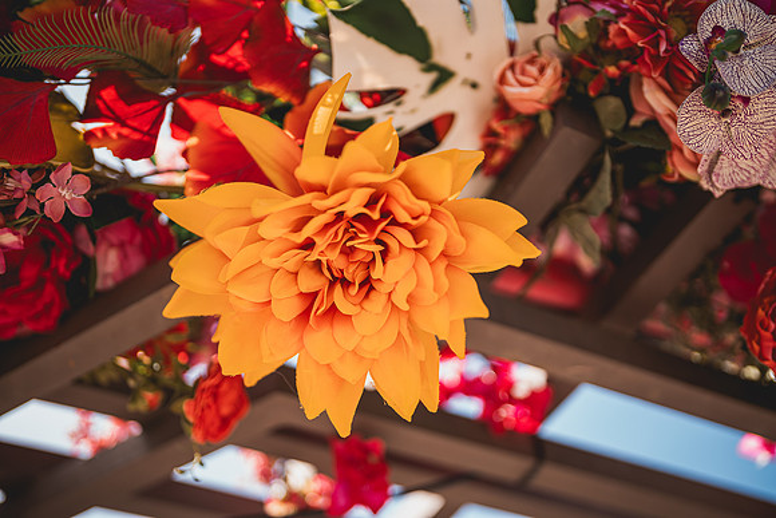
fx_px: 1078
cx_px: 388
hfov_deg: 39.6
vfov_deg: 27.0
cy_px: 259
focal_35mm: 50
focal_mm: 50
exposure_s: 1/1600
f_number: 1.2
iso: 50
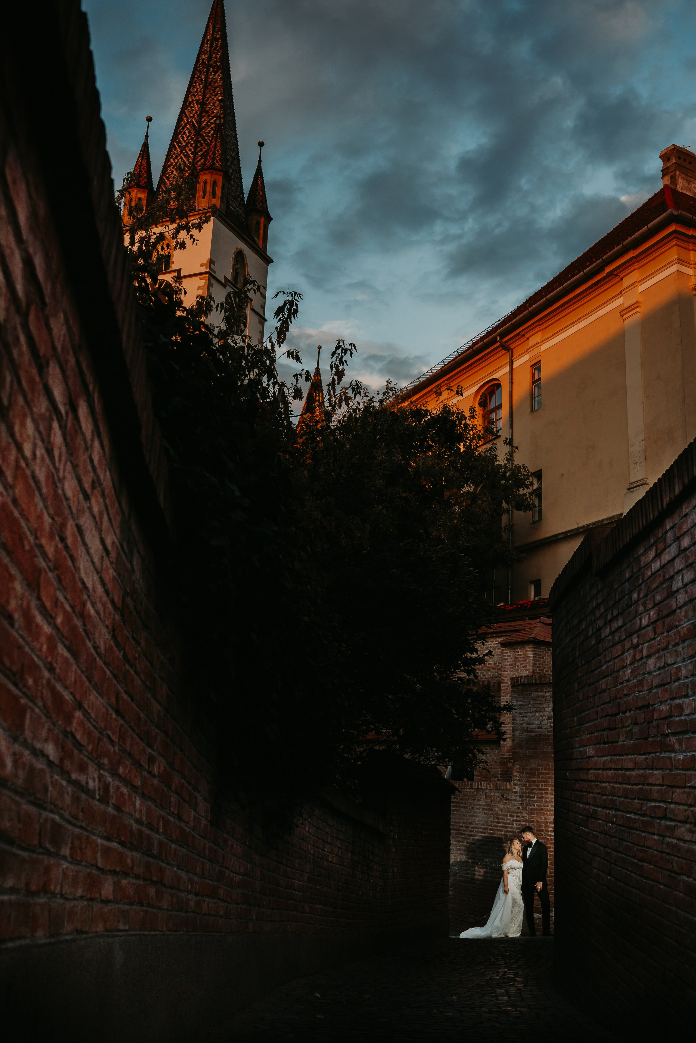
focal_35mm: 35
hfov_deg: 37.9
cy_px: 522
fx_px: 1015
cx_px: 348
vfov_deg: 54.4
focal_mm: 35
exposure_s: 1/250
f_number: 5.6
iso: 320
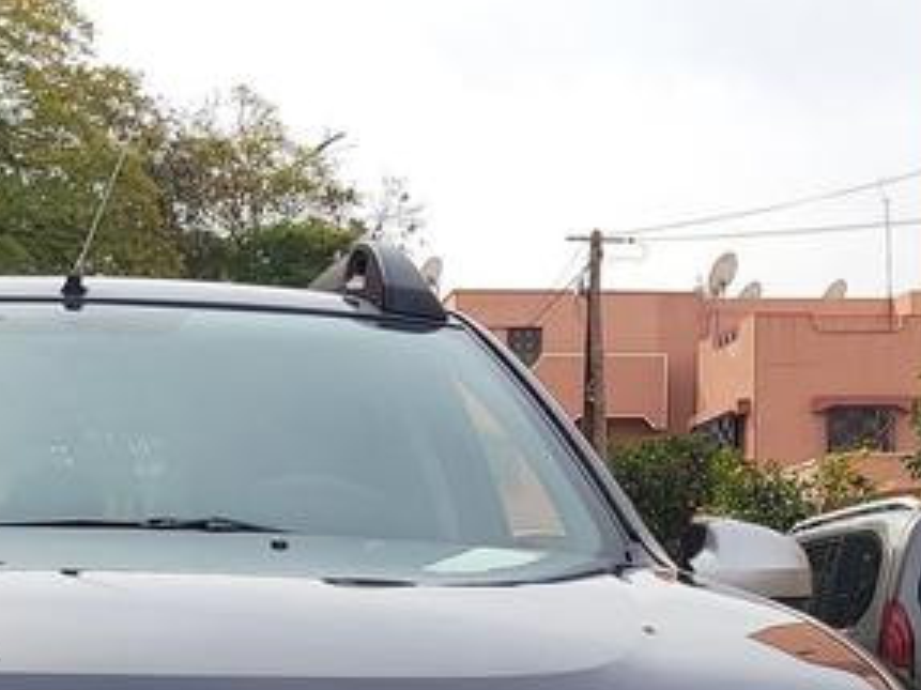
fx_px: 1569
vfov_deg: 23.3
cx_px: 96
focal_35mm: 59
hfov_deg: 31.2
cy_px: 756
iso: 40
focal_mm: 5.4
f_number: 1.8
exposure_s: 1/1819
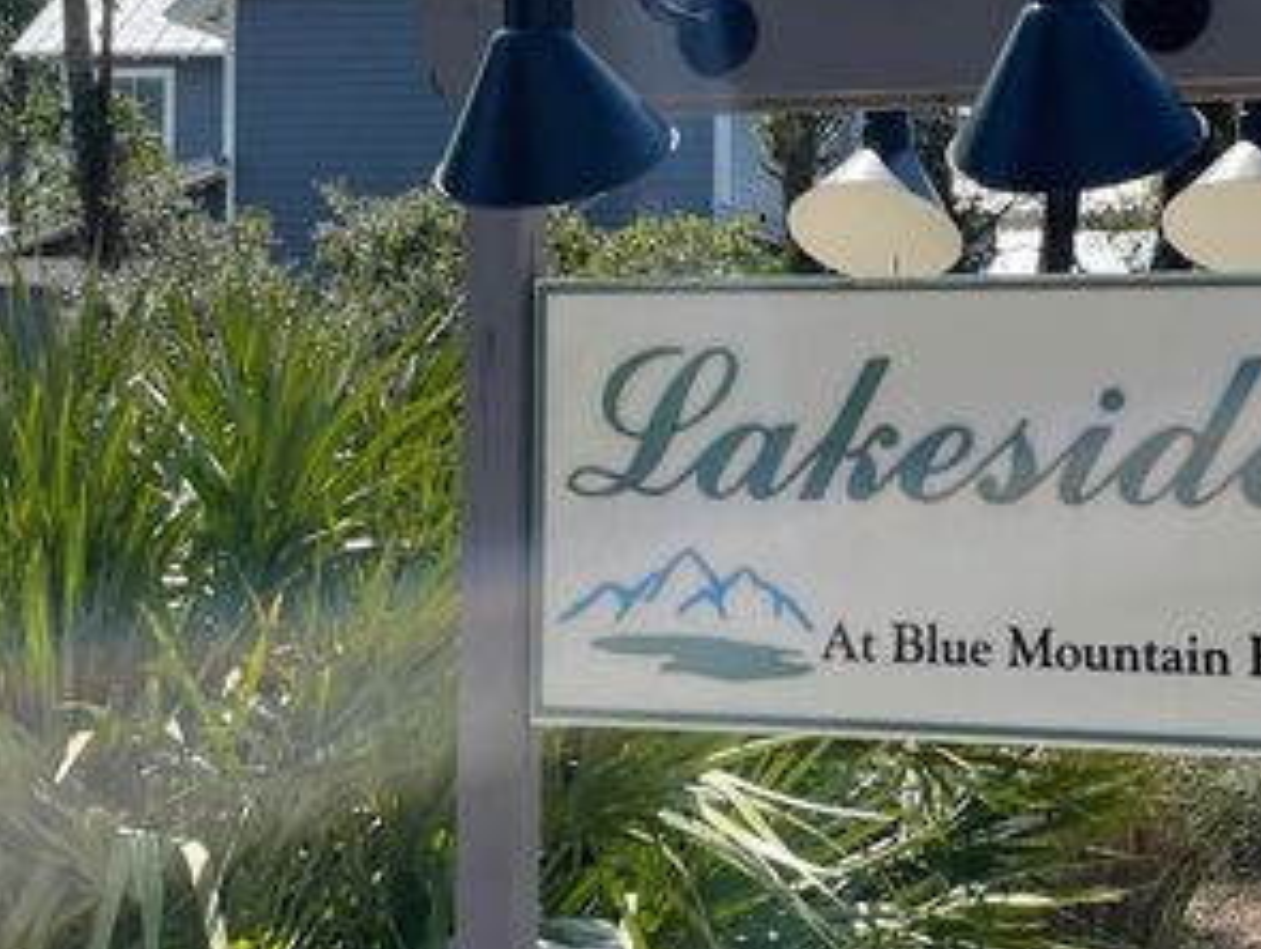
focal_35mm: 44
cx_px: 962
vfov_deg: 32.9
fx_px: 1605
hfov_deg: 41.5
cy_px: 417
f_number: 1.6
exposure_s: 1/2959
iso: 32
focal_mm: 4.2
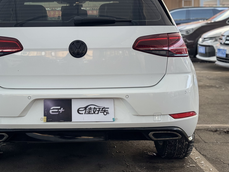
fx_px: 443
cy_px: 53
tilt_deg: -3.0
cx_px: 70
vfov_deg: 21.8
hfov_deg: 28.7
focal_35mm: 67
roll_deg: +1.1
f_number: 1.78
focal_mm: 6.76
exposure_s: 1/121
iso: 80
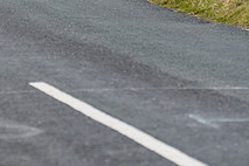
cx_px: -109
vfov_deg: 3.4
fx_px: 2780
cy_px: -142
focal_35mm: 402
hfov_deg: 5.1
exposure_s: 1/800
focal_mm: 108
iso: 100
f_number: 4
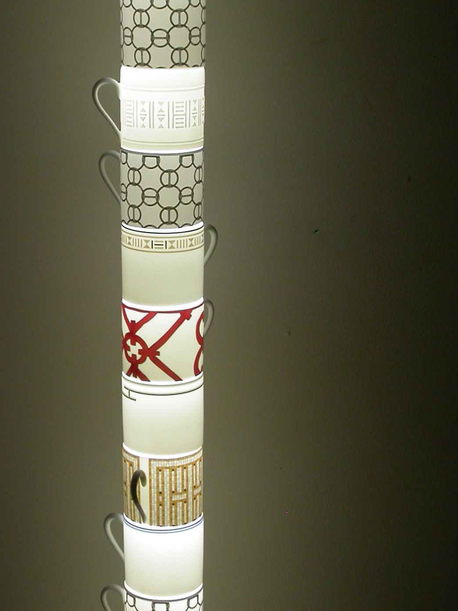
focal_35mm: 98
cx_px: 132
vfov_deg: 20.0
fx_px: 1729
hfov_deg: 15.0
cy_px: 256
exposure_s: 1/72.8
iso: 100
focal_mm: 12.4
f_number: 3.1
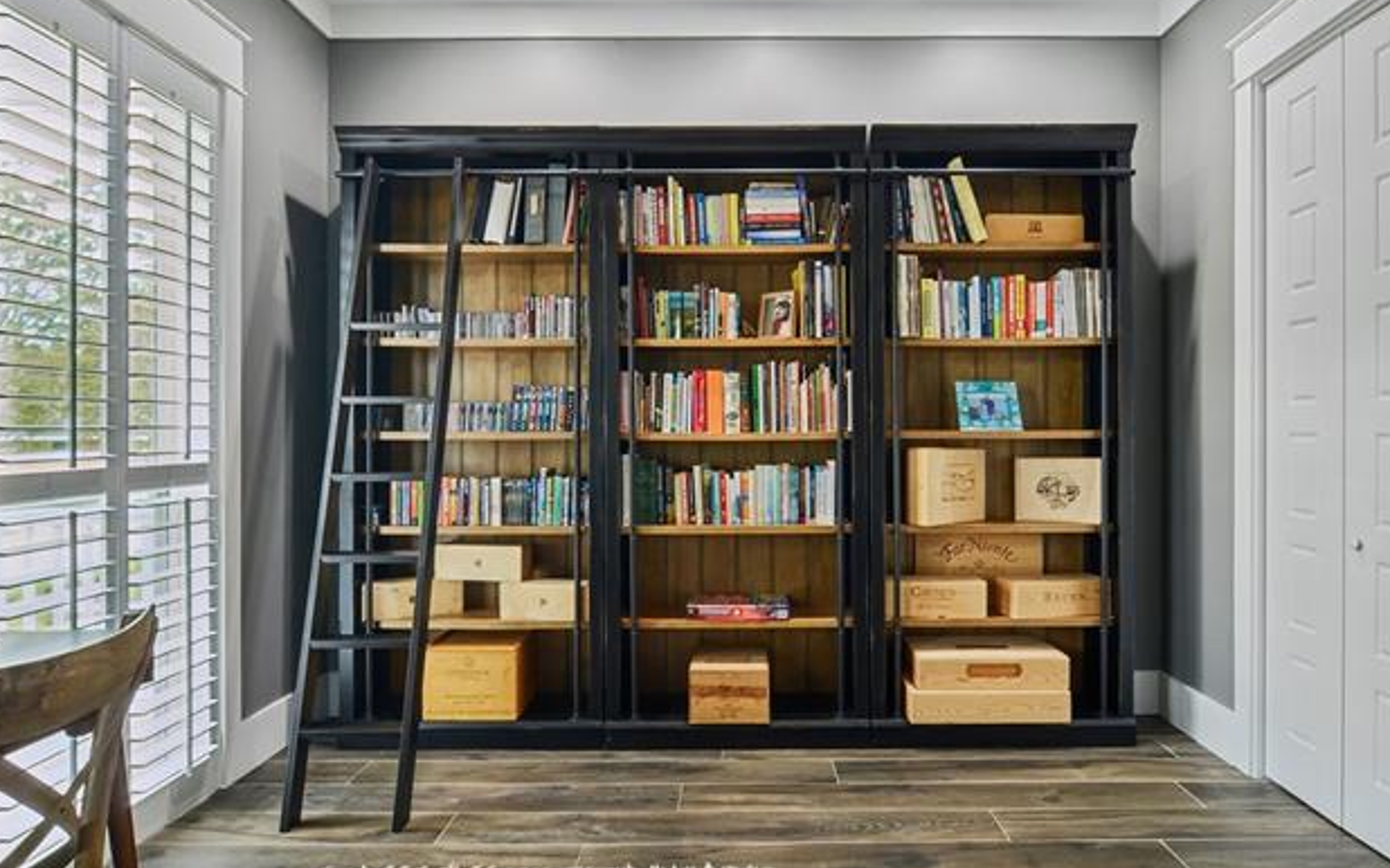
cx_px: 704
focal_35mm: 19
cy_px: 412
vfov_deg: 62.2
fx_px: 720
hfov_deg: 88.0
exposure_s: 1/3.33
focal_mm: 12
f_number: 11
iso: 400
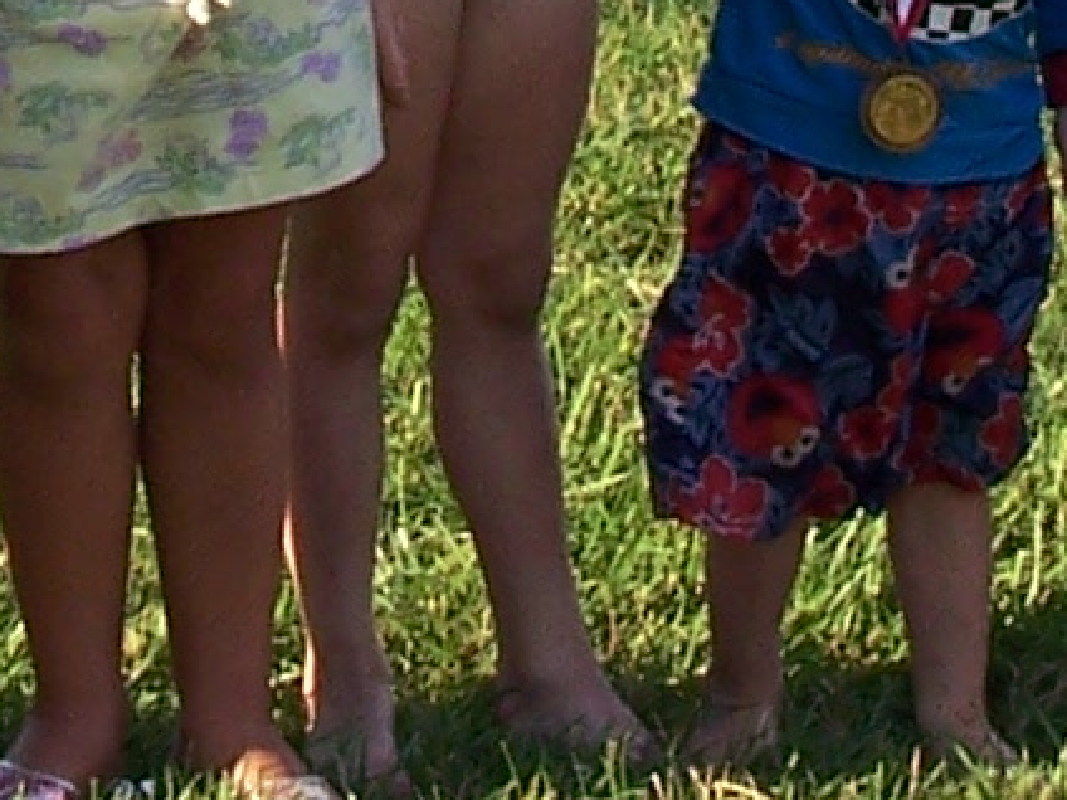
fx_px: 5857
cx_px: 450
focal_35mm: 190
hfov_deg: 10.4
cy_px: -838
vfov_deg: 7.5
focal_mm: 6
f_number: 4
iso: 80
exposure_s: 1/250
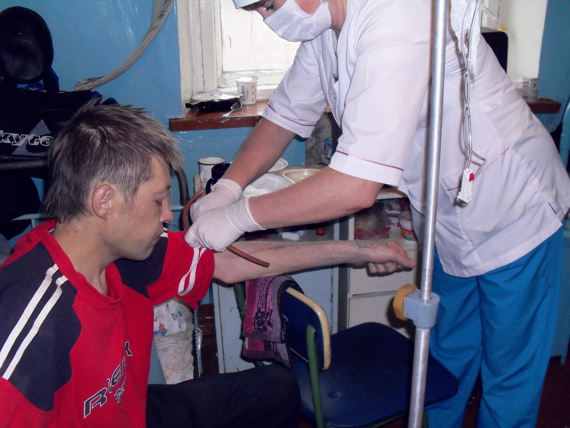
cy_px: 214
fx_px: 576
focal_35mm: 35
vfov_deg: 40.7
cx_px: 285
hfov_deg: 52.6
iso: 200
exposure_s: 1/45
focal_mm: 6.3
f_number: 3.2
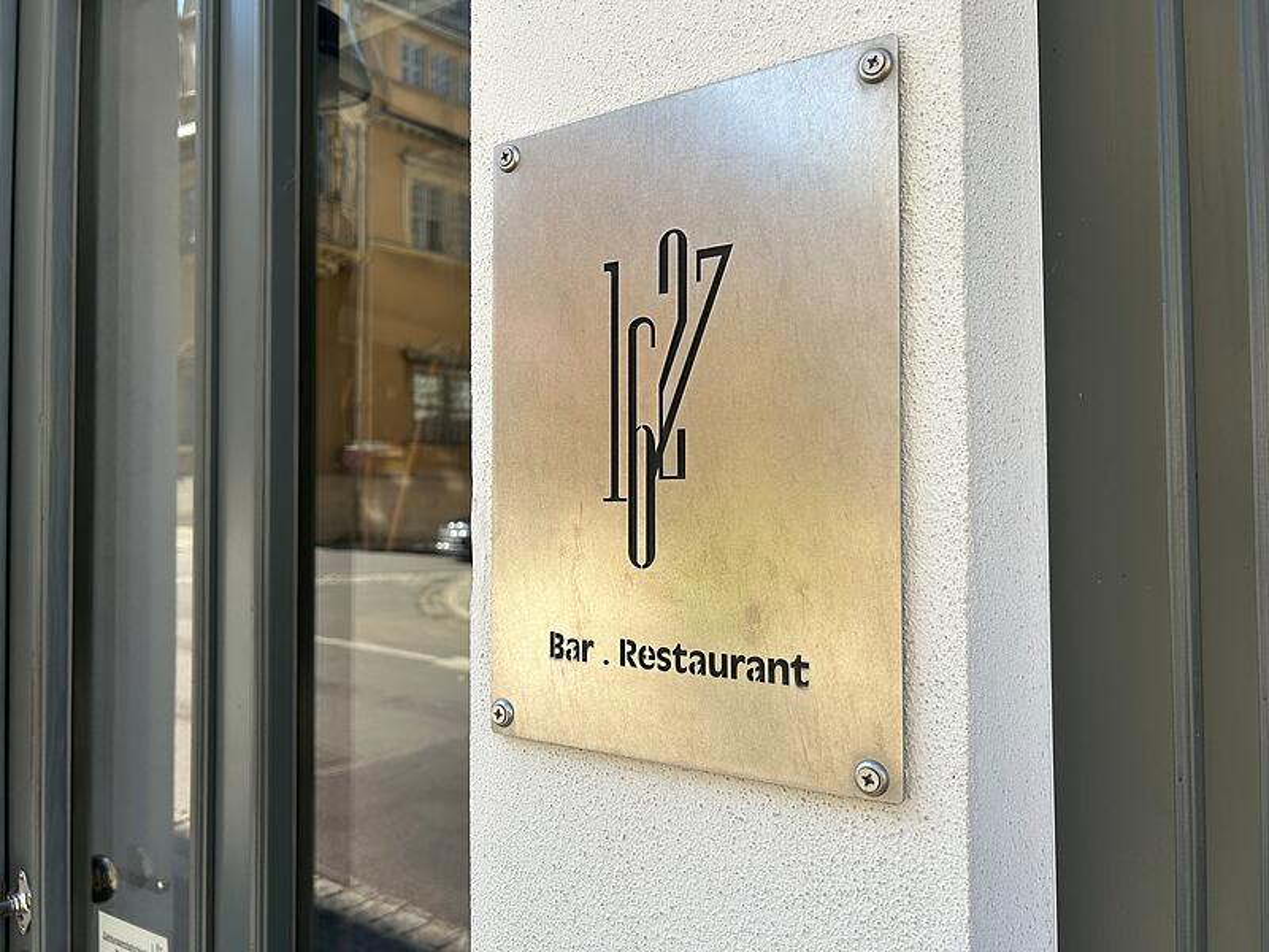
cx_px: 634
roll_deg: +0.9
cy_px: 476
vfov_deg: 53.1
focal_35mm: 26
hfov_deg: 67.3
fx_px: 953
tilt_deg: -0.5
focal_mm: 5.7
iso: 50
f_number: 1.5
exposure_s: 1/561
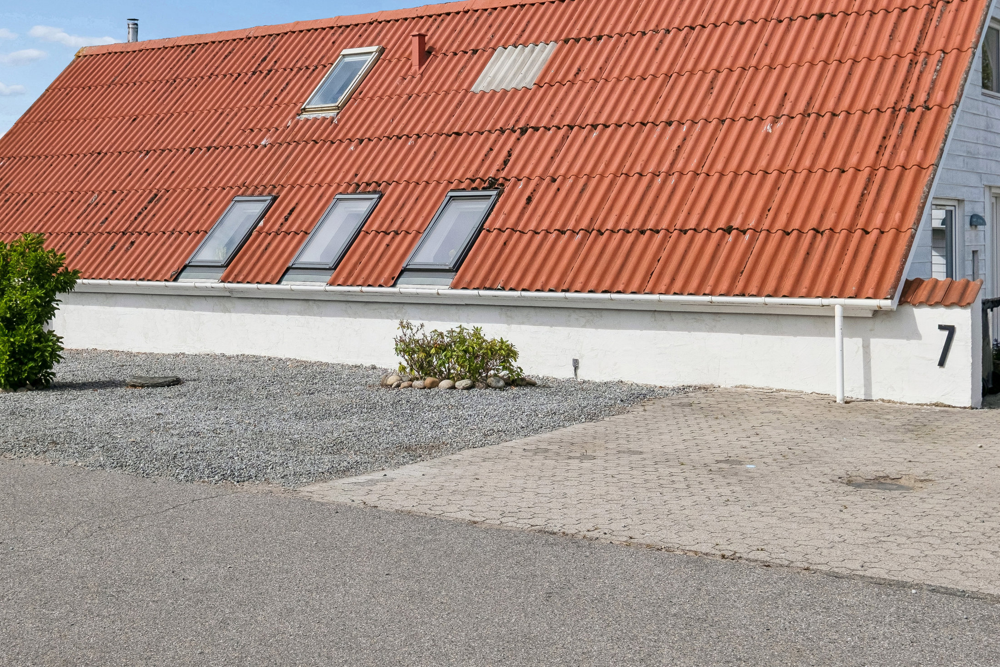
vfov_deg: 27.4
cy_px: 224
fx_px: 1361
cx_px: 456
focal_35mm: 49
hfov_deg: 40.3
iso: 320
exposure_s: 1/2000
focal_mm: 24
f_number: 8
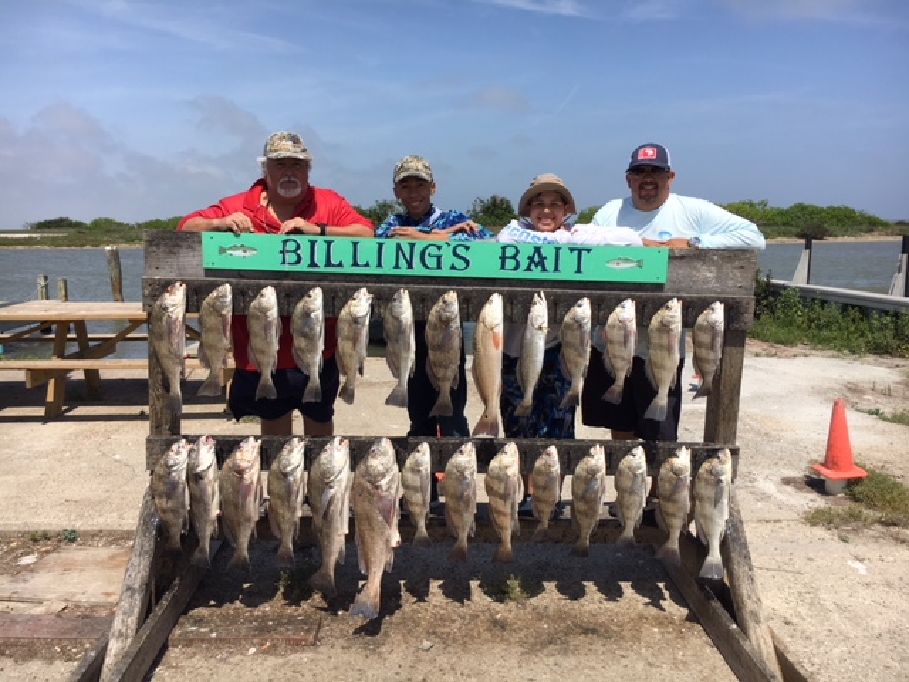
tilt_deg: -8.0
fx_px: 762
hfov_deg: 61.7
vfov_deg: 48.2
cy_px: 341
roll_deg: +0.8
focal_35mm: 29
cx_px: 454
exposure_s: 1/2331
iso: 25
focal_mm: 4.15
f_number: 2.2
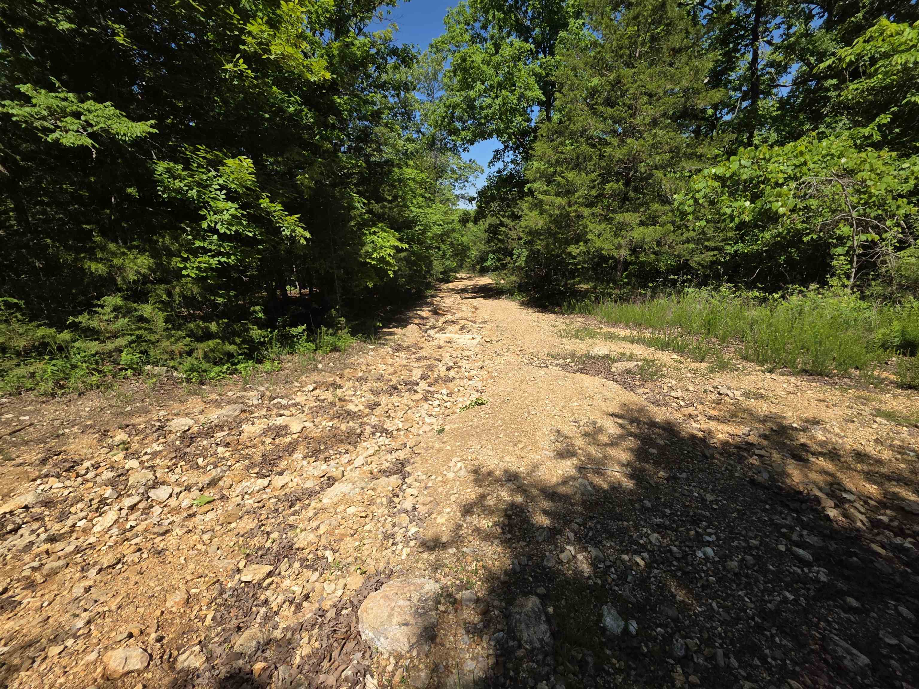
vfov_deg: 89.9
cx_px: 460
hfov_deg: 106.2
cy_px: 344
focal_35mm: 13
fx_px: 345
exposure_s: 1/1641
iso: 40
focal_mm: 2.2
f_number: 1.9
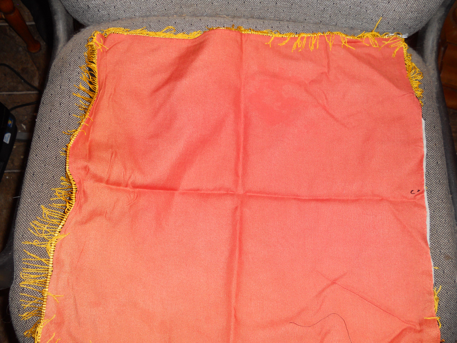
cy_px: 172
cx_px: 228
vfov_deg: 44.2
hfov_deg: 56.8
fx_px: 422
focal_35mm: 32
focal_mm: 5.8
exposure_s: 1/25
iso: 80
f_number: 3.5
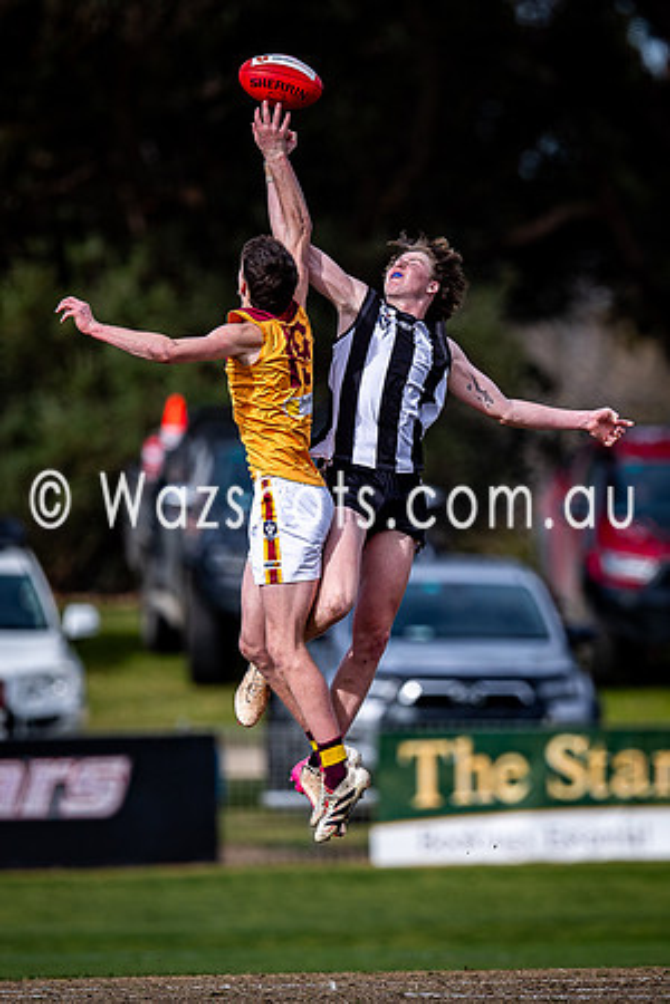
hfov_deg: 1.5
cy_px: 503
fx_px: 25098
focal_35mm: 899
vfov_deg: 2.3
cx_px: 469
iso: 160
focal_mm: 500
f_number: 4
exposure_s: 1/1600
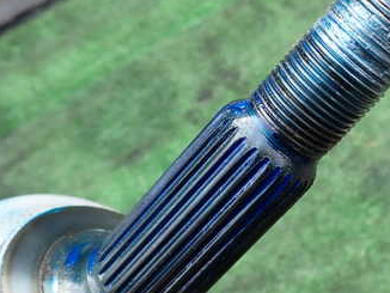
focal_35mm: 46
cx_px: 299
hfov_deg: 39.9
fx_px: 519
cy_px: 120
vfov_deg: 31.5
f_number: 2.8
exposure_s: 1/100
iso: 100
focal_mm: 4.5
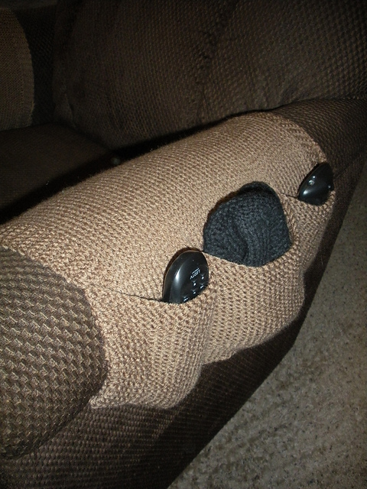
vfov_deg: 52.6
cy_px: 244
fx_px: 495
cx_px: 184
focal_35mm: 35
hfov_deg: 40.7
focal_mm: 6.3
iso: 400
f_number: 3.5
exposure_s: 1/60
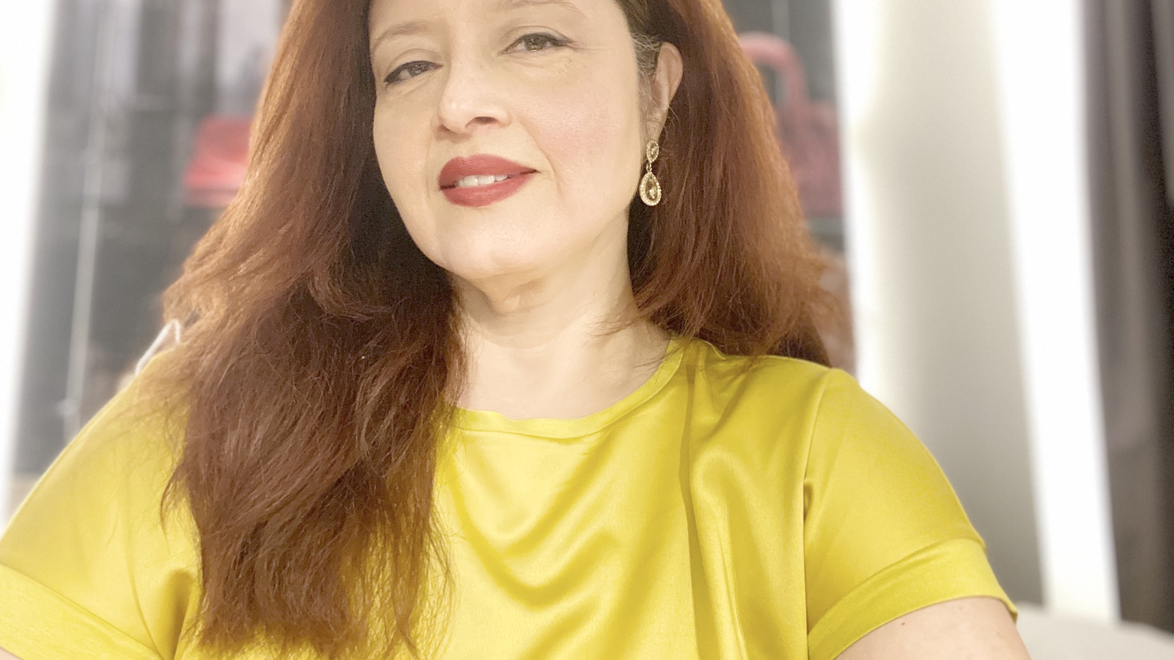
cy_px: 246
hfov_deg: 59.5
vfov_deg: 35.4
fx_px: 1027
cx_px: 582
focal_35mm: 33
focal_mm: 2.71
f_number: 2.2
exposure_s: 1/25
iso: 640
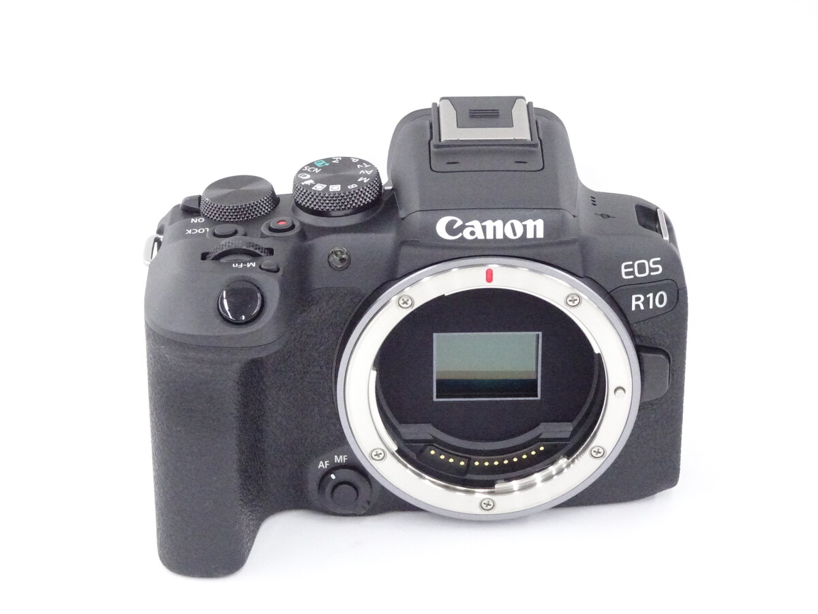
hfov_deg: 19.3
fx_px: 2410
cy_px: 307
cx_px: 409
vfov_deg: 14.5
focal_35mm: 102
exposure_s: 1/125
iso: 2000
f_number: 5
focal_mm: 17.49
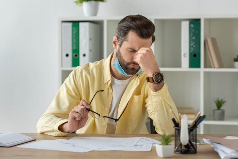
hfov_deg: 23.9
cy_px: 80
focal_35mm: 85
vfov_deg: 16.1
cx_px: 119
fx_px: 562
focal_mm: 85
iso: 250
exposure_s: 1/160
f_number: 3.2
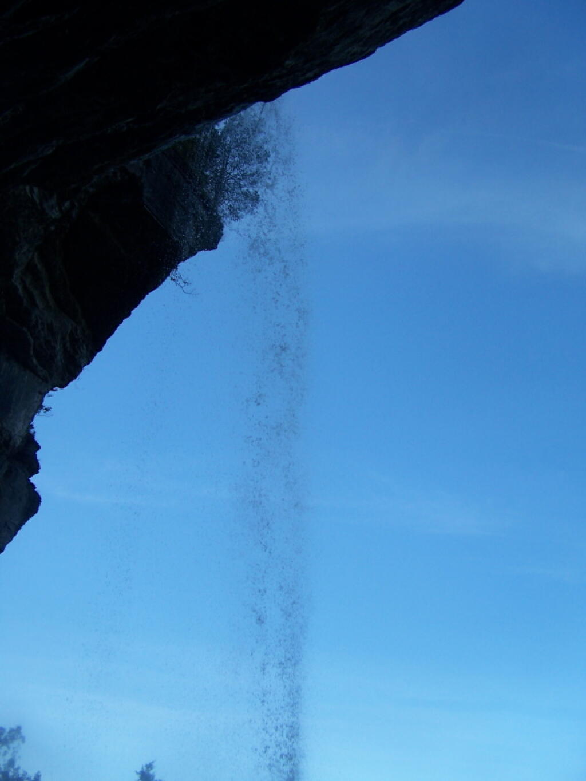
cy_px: 390
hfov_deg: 37.7
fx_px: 858
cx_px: 293
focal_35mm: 38
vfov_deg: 49.0
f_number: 2.8
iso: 80
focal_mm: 6.3
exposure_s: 1/800
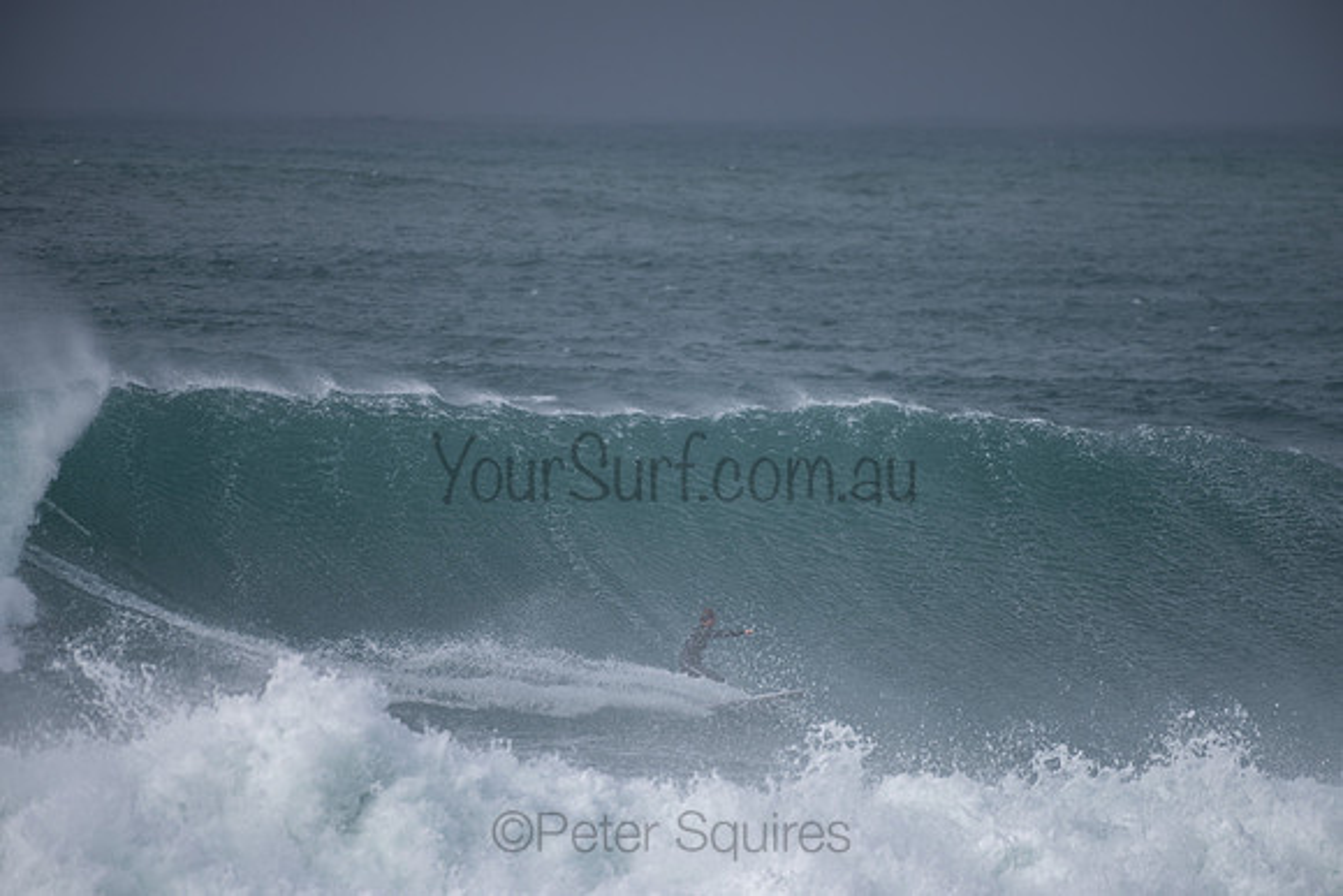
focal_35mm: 539
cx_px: 672
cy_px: 448
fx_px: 20096
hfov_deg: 3.8
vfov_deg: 2.6
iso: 80
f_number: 5.6
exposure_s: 1/1000
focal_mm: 500
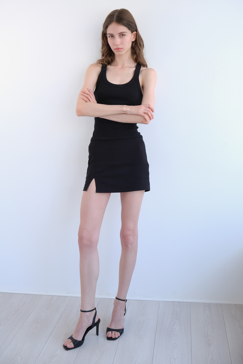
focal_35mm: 42
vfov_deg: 46.4
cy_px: 182
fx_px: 425
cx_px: 122
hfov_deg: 31.9
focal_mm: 27.7
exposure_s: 1/125
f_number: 4
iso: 400
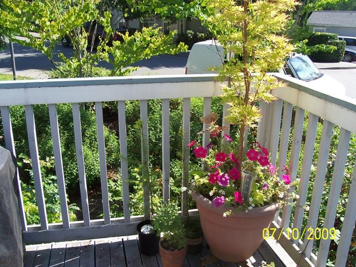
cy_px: 134
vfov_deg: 41.8
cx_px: 178
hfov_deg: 54.0
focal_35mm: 34
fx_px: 350
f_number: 5.6
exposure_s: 1/125
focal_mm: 5.6
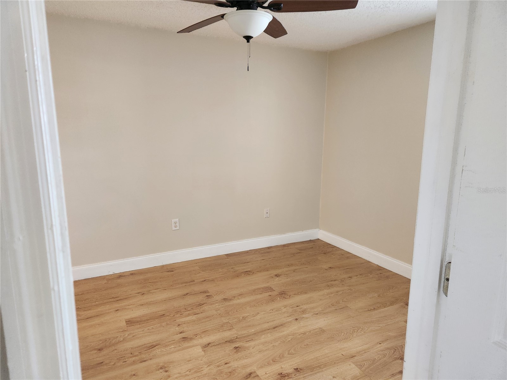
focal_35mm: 23
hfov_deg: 73.9
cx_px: 254
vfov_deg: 58.9
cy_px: 190
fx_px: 337
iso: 500
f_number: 1.8
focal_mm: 5.4
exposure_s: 1/120
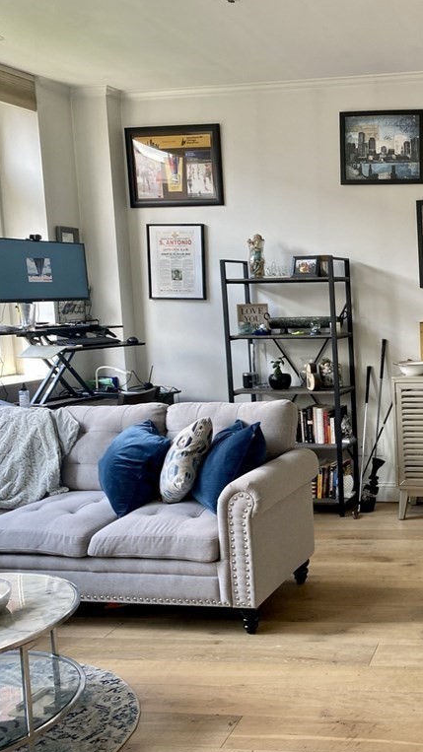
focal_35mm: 38
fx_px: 758
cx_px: 471
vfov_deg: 52.8
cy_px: 377
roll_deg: +2.0
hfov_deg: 28.2
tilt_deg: -5.9
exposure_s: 1/121
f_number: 1.8
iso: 100
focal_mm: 4.25
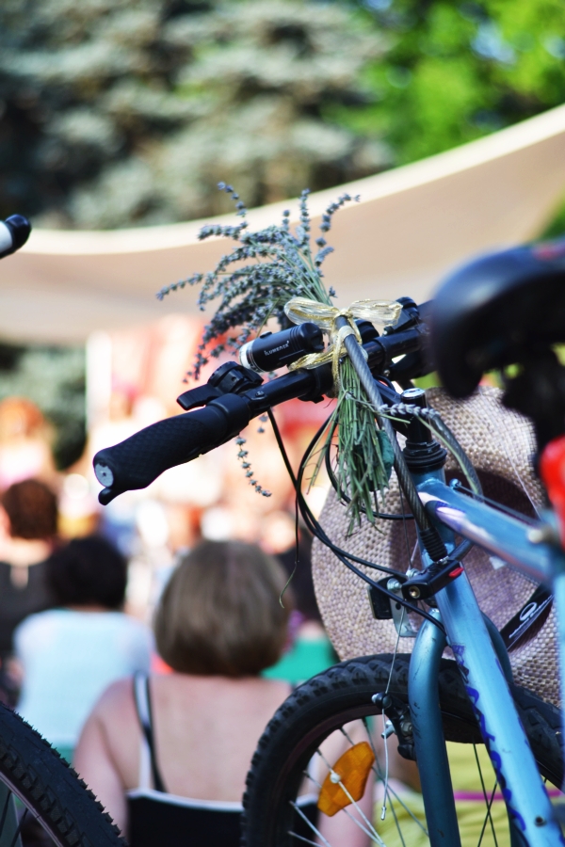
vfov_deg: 27.0
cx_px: 282
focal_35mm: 75
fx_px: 1765
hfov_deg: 18.2
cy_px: 424
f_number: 2
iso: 100
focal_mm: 50
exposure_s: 1/1000
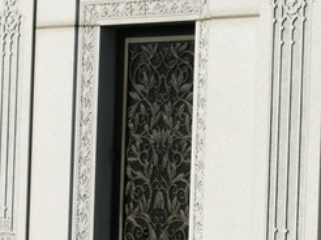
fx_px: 1492
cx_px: 191
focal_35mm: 161
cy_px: 150
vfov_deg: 9.2
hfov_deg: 12.3
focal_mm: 12.7
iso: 50
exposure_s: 1/393
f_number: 4.9
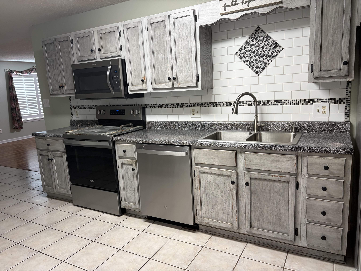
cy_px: 136
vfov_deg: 53.1
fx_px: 271
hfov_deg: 67.3
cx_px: 180
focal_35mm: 26
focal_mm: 5.96
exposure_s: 1/60
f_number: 1.6
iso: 125
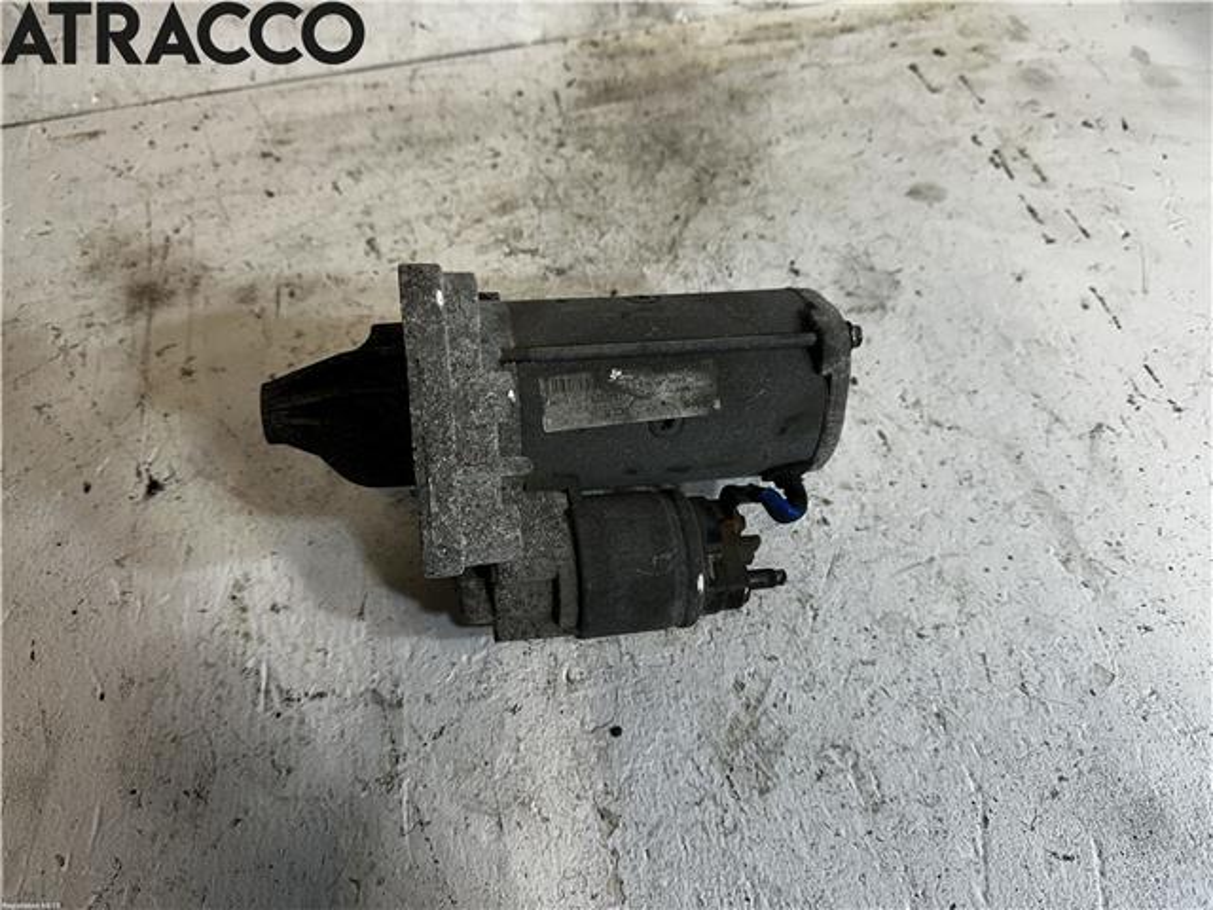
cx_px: 606
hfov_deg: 71.6
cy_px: 455
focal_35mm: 24
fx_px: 841
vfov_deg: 56.8
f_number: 1.78
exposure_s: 1/100
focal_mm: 6.86
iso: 64
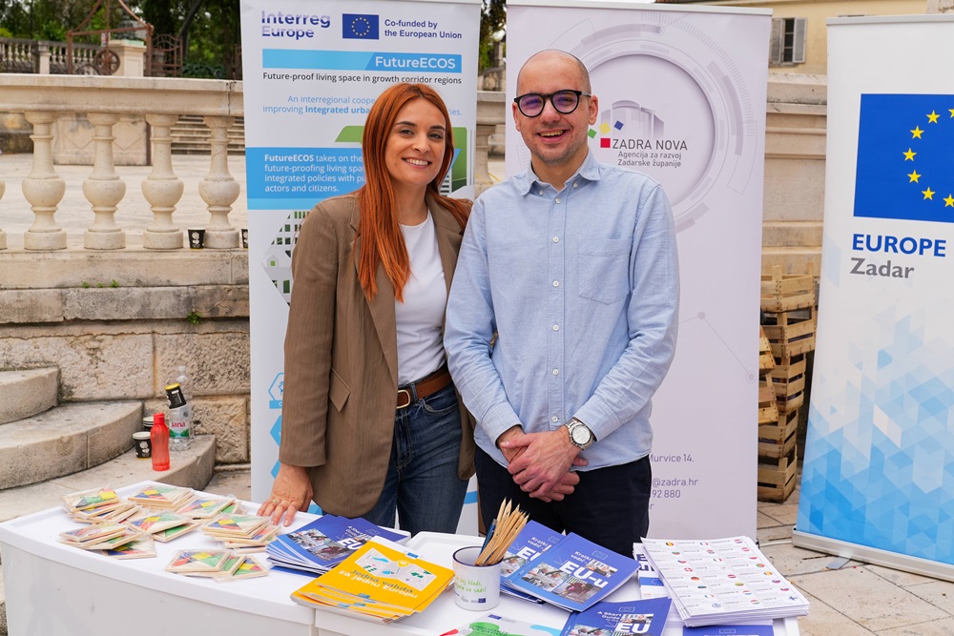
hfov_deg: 47.4
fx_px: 1087
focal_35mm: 41
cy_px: 318
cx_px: 477
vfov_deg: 32.6
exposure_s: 1/500
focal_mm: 41
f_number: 8
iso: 200
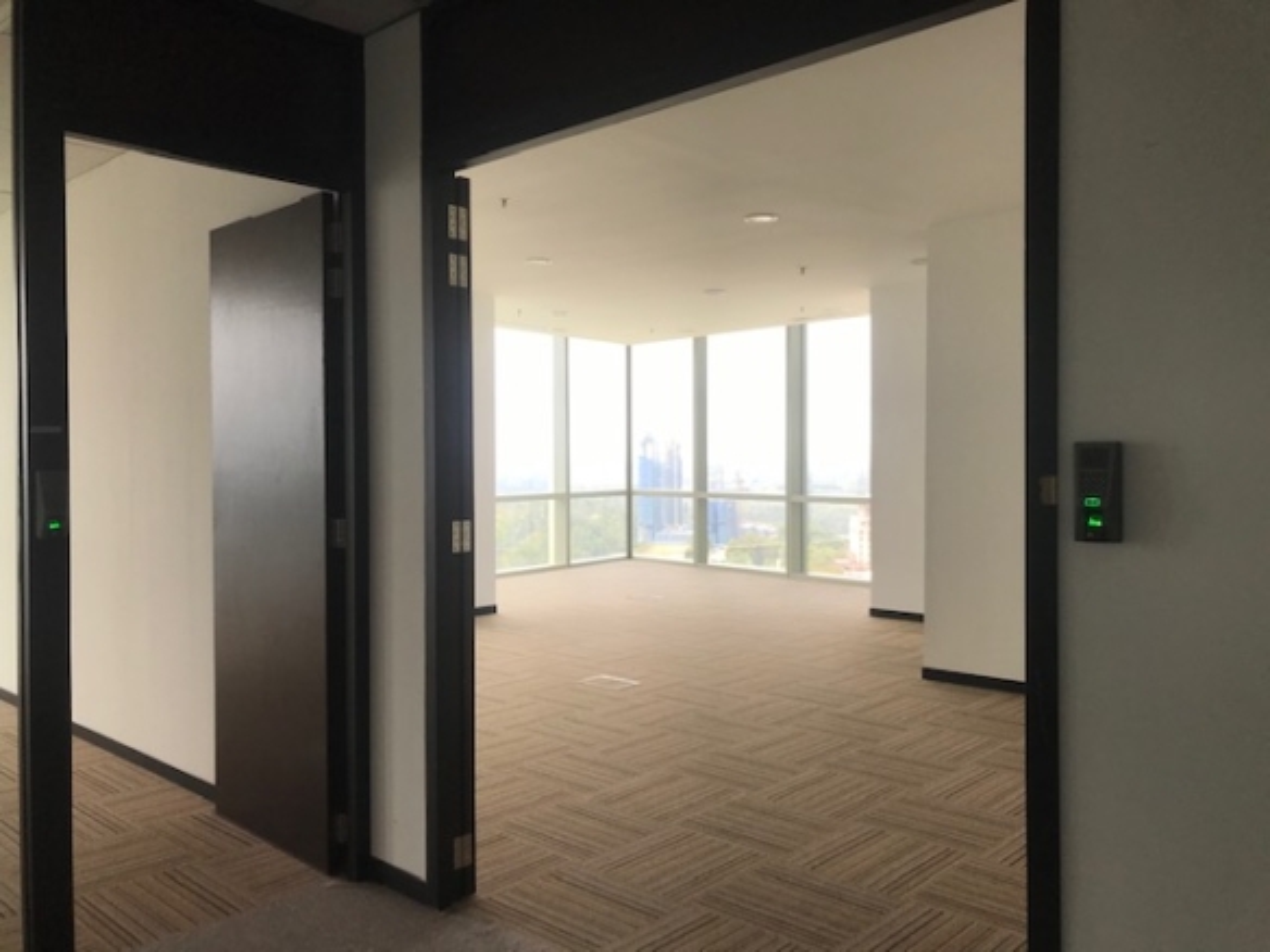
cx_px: 635
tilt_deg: -1.7
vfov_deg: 49.7
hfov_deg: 63.4
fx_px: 1027
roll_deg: +1.0
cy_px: 476
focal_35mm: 28
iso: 20
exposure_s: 1/103
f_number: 1.8
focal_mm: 3.99
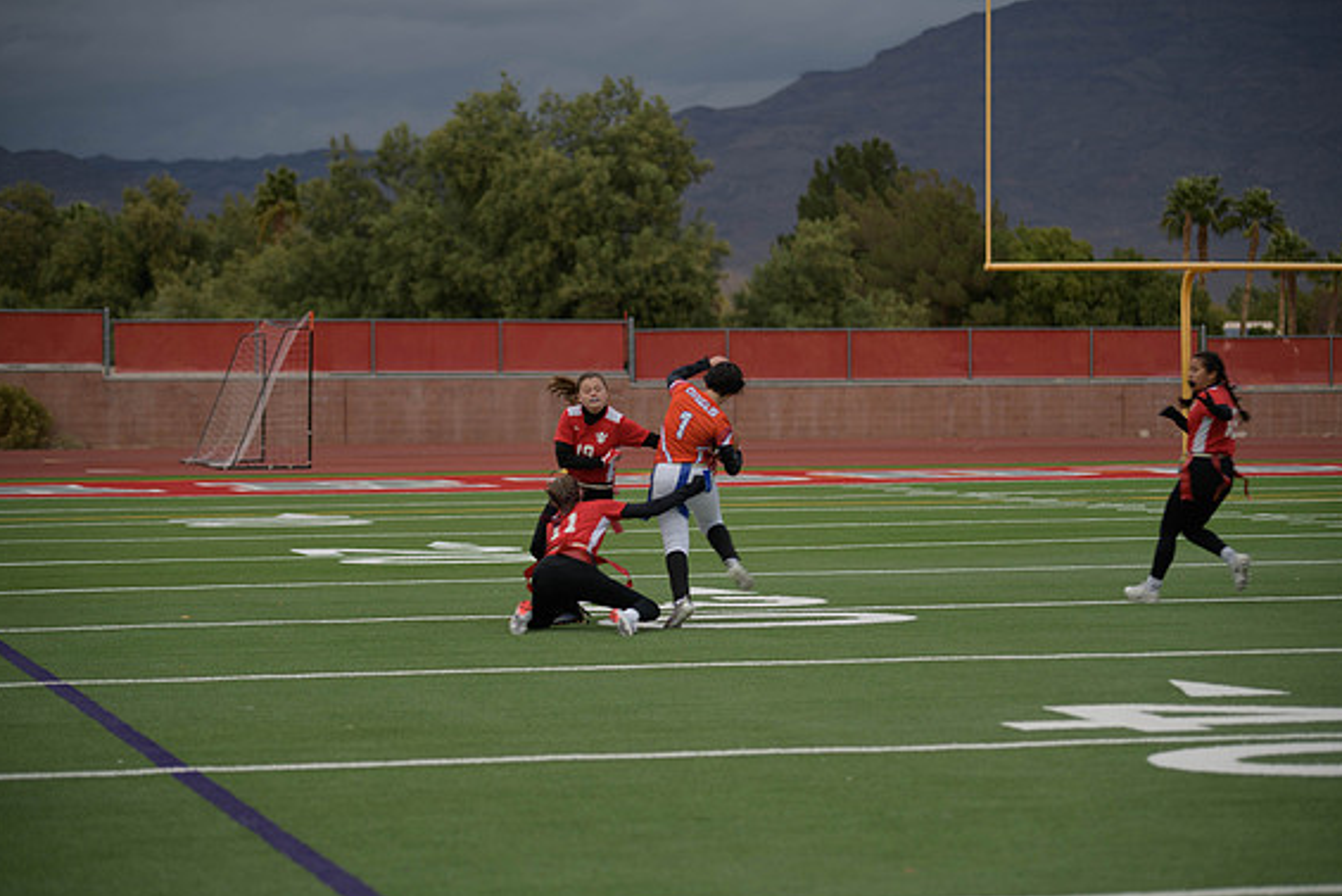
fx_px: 4288
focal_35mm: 115
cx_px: 677
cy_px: 458
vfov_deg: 11.9
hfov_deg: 17.8
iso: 90
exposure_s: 1/200
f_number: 2.8
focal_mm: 112
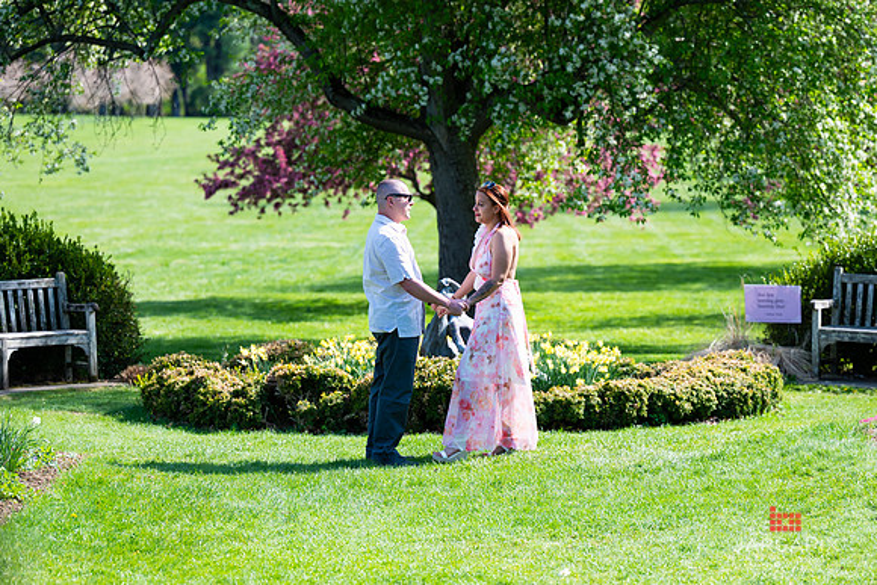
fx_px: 3227
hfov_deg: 15.5
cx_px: 475
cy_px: 293
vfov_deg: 10.4
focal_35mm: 132
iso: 200
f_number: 3.2
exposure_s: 1/2000
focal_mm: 98
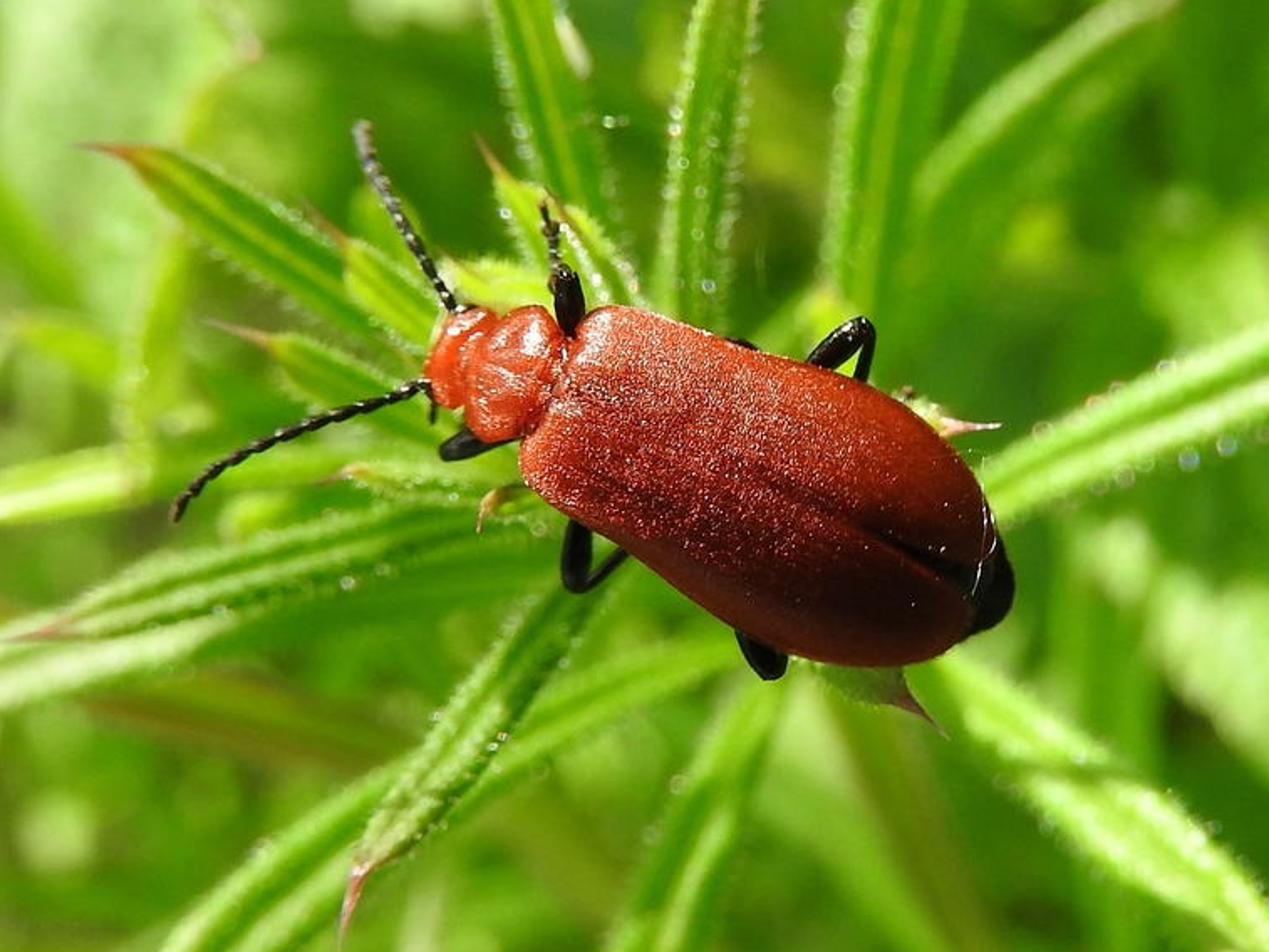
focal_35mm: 27
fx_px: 990
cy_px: 419
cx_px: 586
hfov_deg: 65.2
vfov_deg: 51.2
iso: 100
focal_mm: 4.3
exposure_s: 1/160
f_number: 3.3
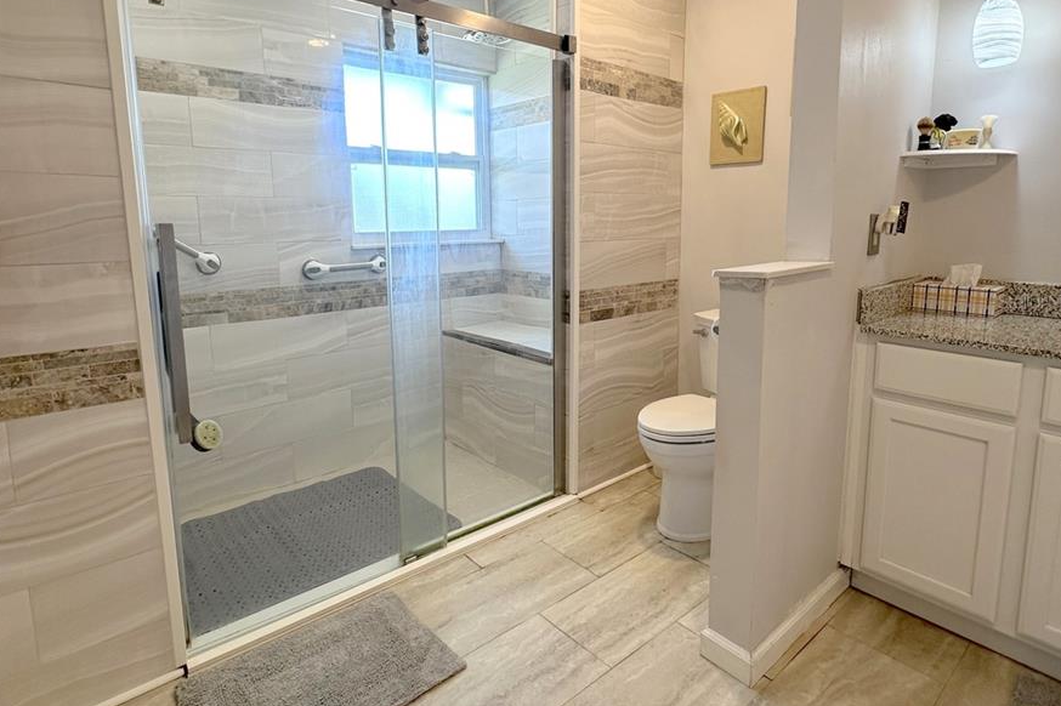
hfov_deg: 84.0
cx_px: 538
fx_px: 589
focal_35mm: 20
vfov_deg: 61.6
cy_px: 301
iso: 100
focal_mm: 2.22
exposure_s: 1/120
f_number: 2.2
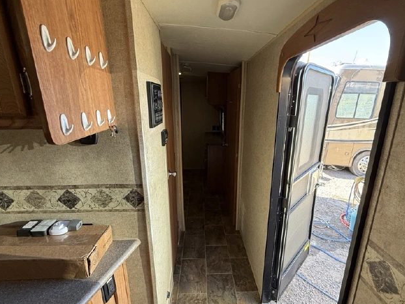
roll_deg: -1.4
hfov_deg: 87.7
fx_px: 211
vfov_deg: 71.6
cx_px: 210
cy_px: 159
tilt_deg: -13.6
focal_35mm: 18
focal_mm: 2.22
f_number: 2.2
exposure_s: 1/99
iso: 100
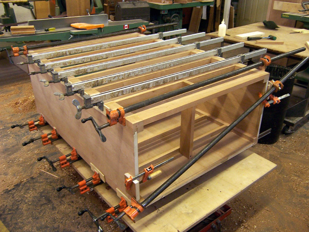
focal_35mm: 33
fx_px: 295
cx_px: 154
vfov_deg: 42.9
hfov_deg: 55.4
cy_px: 116
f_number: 3.4
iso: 140
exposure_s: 1/15
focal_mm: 5.5
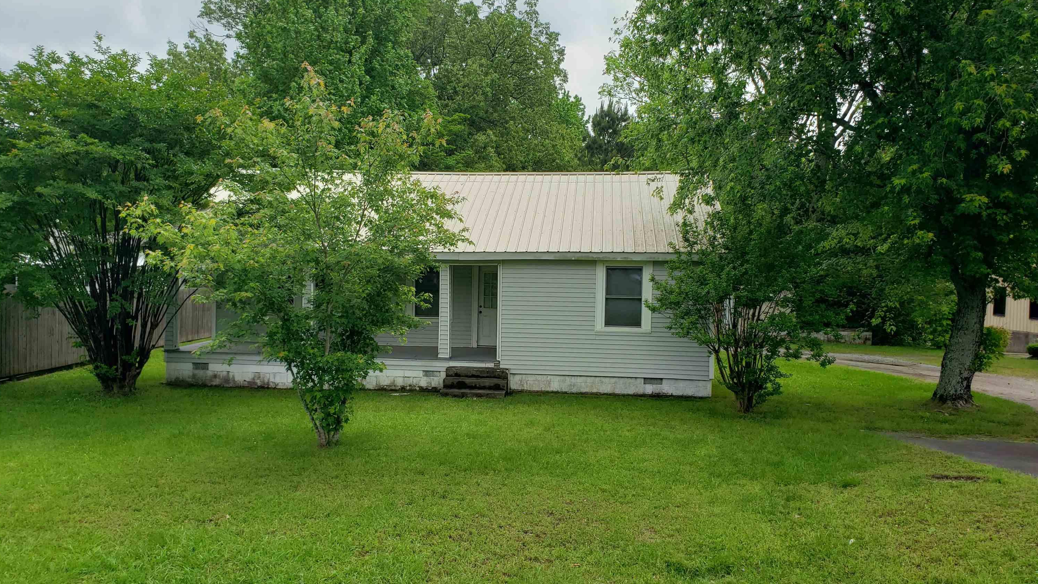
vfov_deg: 40.2
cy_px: 307
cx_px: 521
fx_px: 798
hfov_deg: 66.1
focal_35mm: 29
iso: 50
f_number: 2.4
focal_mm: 4.3
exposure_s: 1/1337
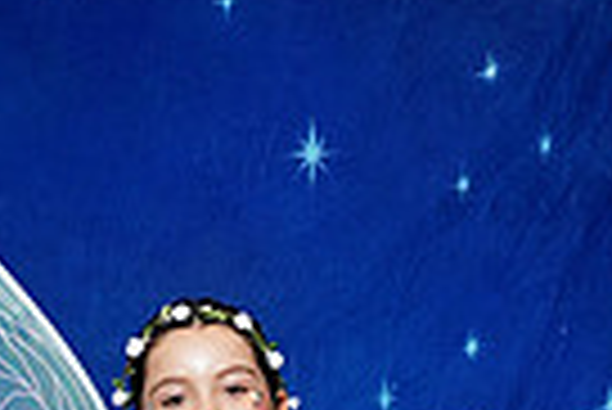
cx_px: 166
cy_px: 910
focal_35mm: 109
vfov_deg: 11.0
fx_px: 1855
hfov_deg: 18.6
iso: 1000
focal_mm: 22
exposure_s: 1/60
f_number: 8
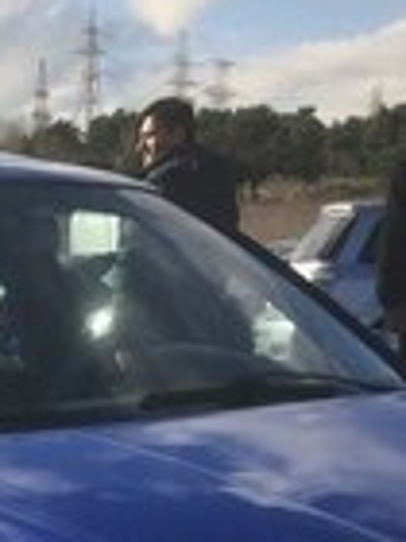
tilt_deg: -22.8
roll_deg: +0.9
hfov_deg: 13.9
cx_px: -97
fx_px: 1611
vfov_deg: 16.8
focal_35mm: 103
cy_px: 883
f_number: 2.2
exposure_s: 1/1866
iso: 32
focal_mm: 4.15
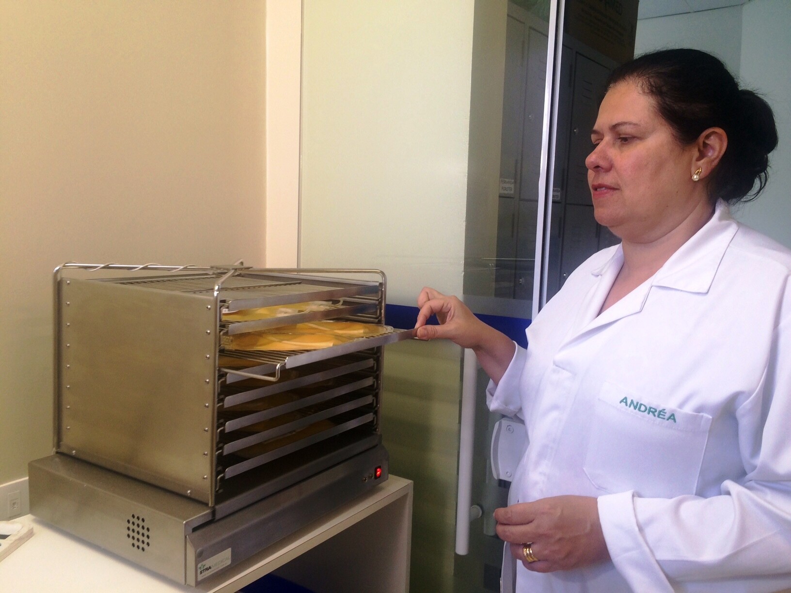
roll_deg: -0.1
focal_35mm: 29
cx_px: 396
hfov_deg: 61.7
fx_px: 663
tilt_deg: -6.0
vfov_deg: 48.2
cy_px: 296
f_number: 2.2
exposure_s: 1/30
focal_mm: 4.15
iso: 50
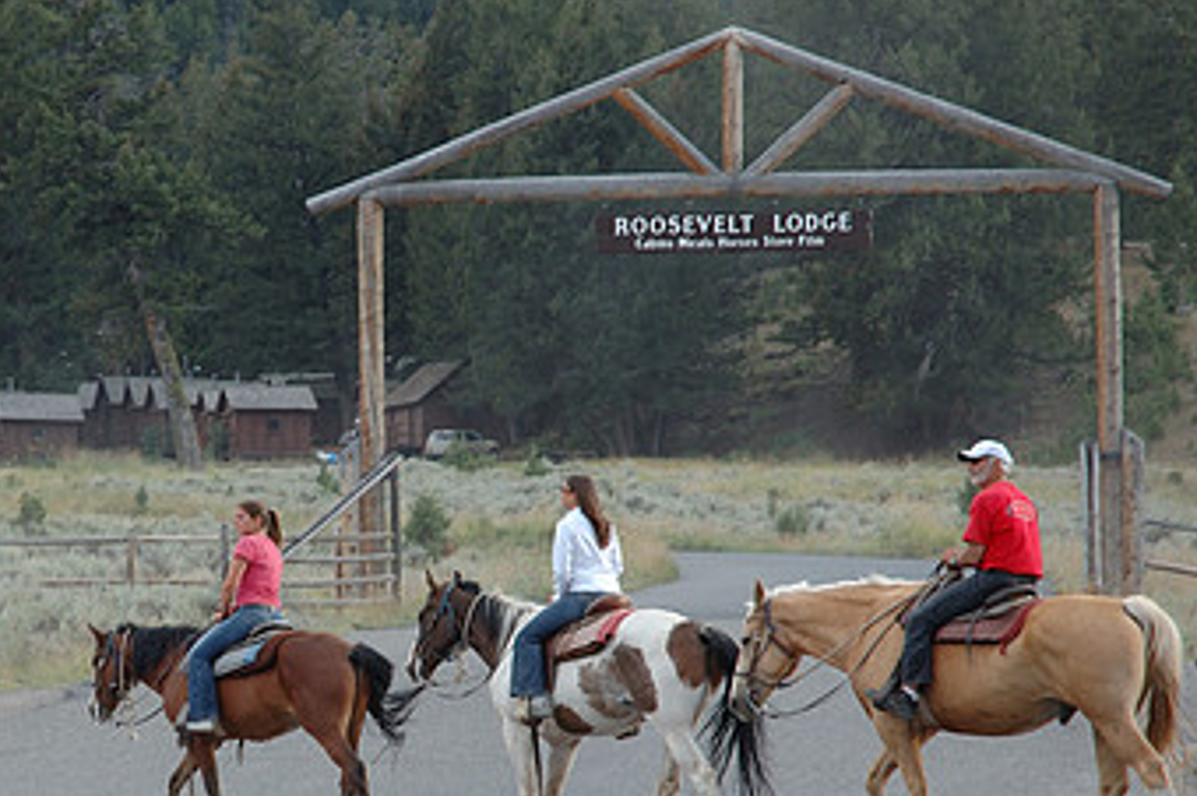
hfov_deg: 11.5
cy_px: 574
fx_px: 5946
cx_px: 334
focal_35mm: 179
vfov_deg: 7.6
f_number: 5
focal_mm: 70
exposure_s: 1/100
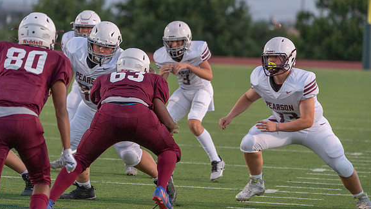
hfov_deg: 7.0
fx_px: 3050
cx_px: 185
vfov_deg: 3.9
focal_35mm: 310
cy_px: 93
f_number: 5.6
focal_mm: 294
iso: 5000
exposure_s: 1/1000
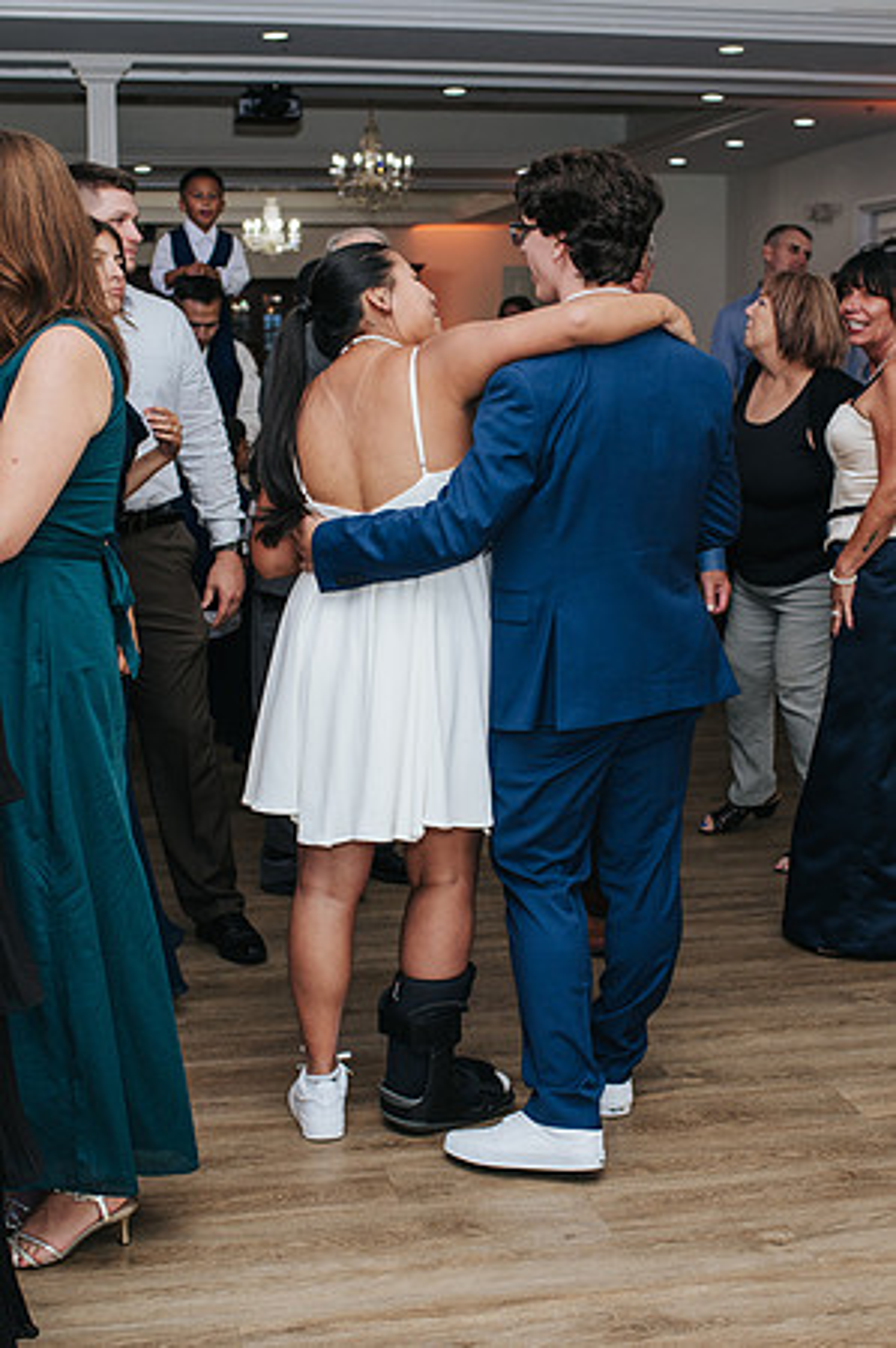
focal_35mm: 53
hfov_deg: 25.5
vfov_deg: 37.6
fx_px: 1980
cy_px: 674
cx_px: 456
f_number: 3.2
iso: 800
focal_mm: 35
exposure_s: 1/200
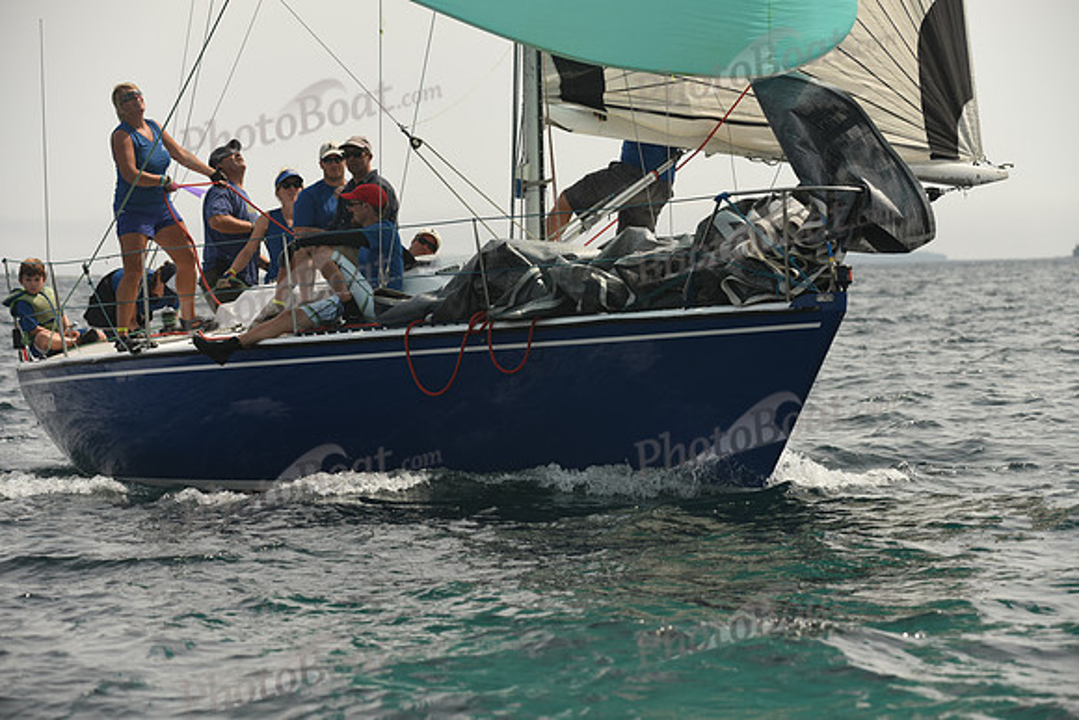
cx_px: 540
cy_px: 360
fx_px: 5996
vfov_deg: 6.9
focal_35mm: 200
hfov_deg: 10.3
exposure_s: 1/1000
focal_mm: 200
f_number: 6.3
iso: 250
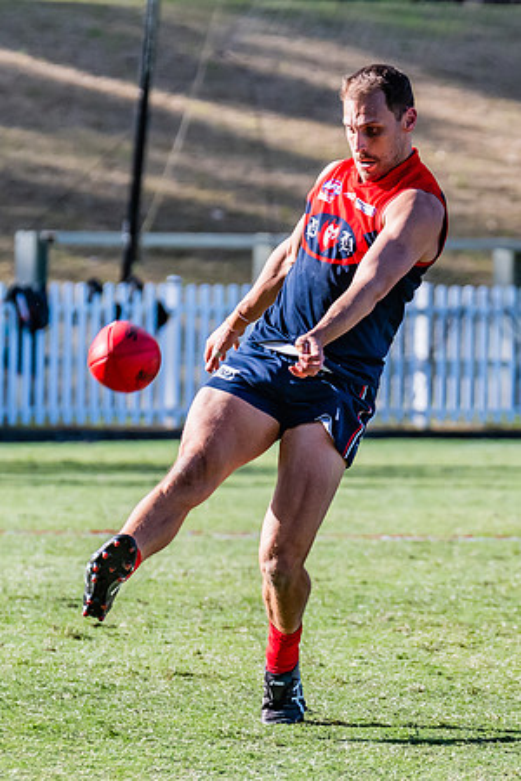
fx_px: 15091
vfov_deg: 3.0
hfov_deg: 2.0
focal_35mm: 695
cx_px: 389
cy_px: 434
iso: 800
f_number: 7.1
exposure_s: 1/1600
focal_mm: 290
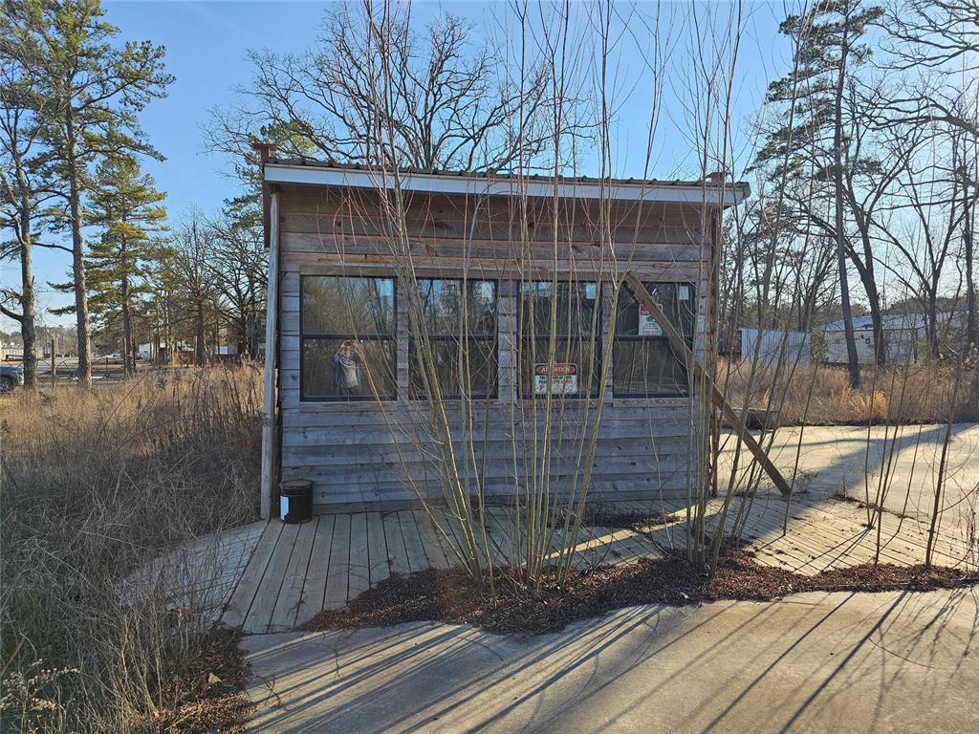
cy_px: 367
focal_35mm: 23
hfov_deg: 73.9
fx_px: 650
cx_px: 490
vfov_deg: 58.9
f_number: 1.7
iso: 10
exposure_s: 1/257
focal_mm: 6.3
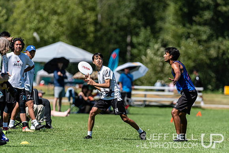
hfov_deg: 4.4
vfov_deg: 3.0
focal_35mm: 465
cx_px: 114
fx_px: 2958
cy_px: 76
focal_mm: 310
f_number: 4
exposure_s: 1/3200
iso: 200
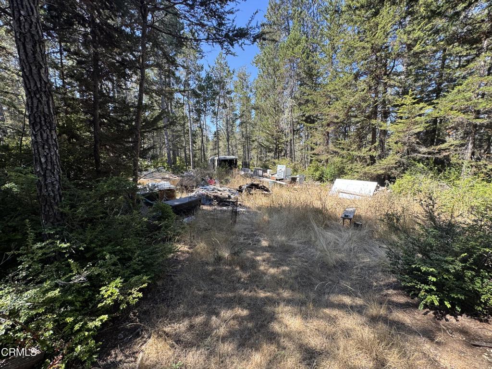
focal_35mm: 14
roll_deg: +0.7
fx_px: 199
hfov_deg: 102.1
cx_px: 246
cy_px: 184
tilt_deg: -7.3
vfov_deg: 85.7
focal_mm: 2.22
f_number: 2.2
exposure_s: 1/269
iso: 40
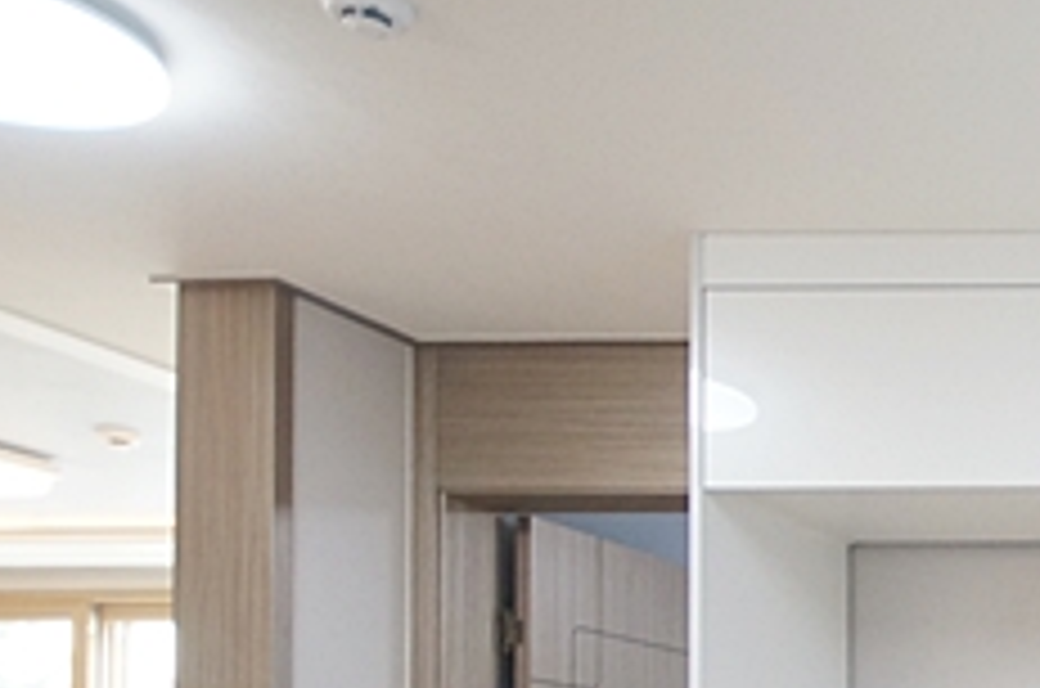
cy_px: 782
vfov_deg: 24.0
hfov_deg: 26.6
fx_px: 1499
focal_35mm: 52
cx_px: 1585
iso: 800
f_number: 4
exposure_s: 1/100
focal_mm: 10
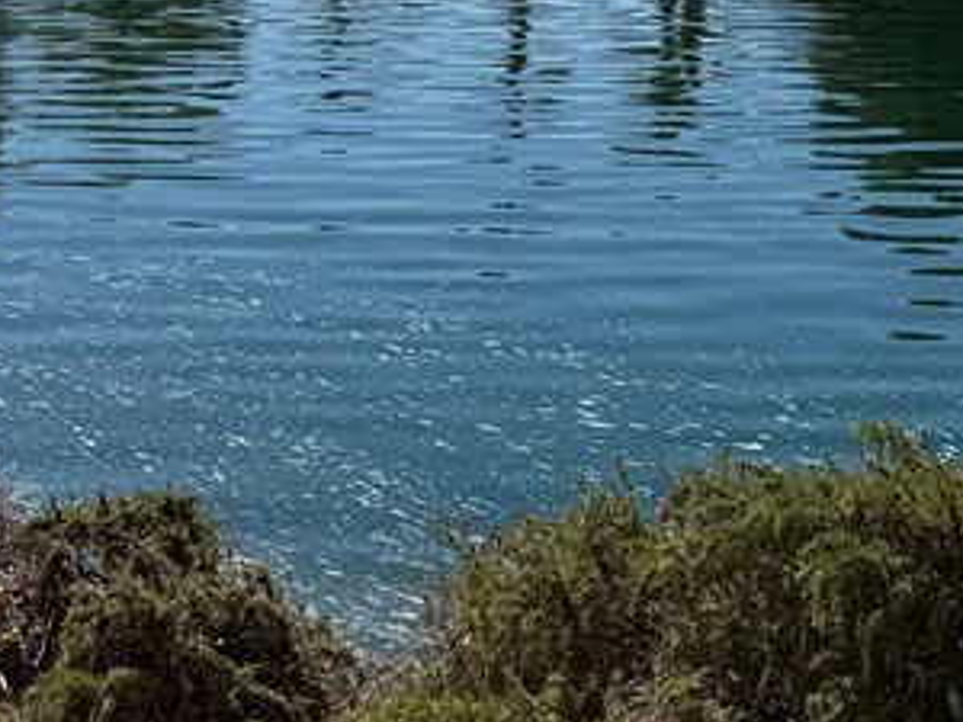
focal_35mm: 82
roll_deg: -1.4
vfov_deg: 16.1
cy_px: -427
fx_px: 2281
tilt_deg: +3.7
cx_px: 783
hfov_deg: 23.5
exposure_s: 1/9091
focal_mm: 6.76
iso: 80
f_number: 1.78
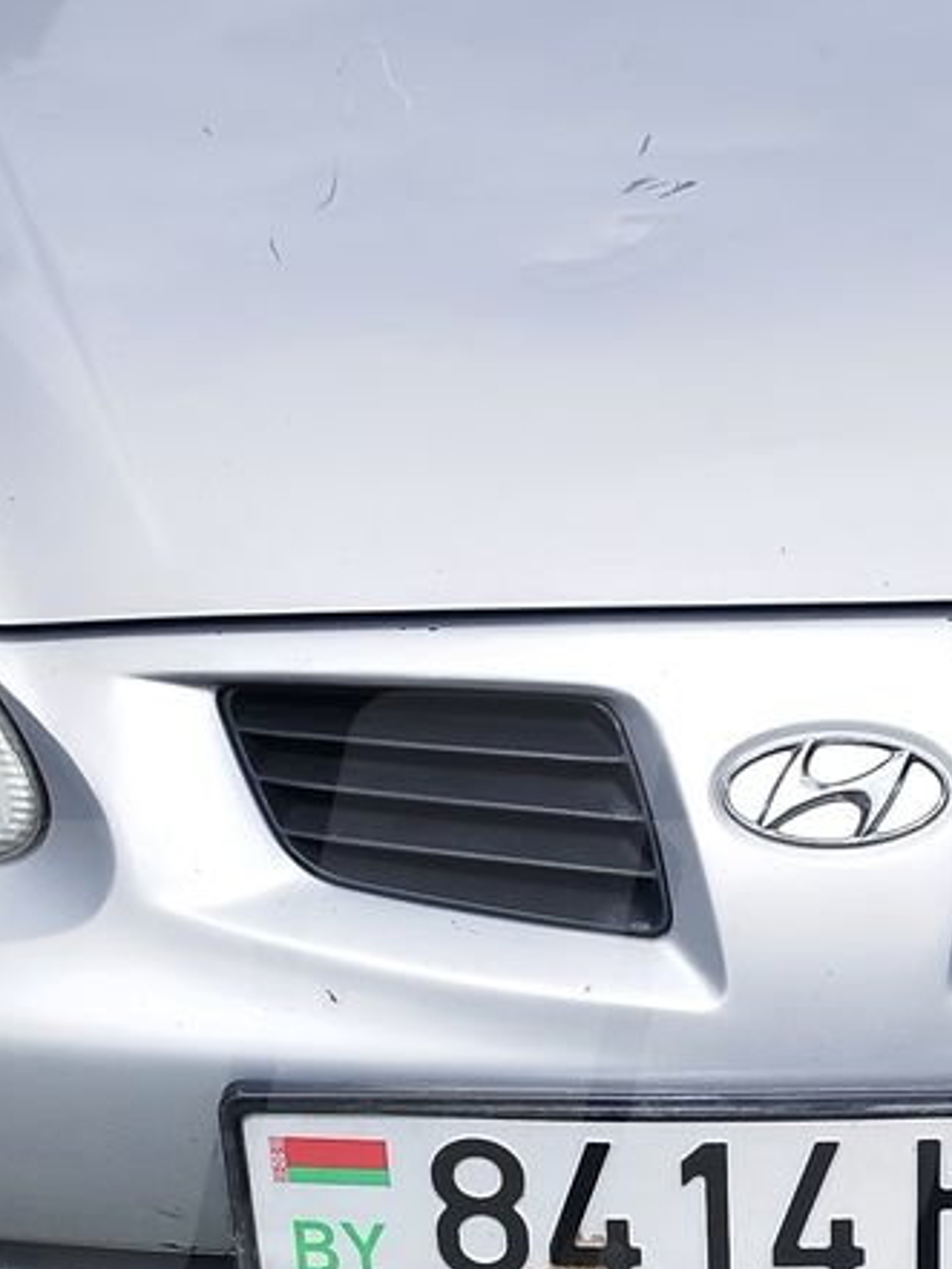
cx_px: 751
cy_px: 1007
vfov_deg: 22.2
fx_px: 3189
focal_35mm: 87
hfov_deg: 16.9
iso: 50
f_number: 1.89
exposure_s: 1/810
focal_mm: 5.89
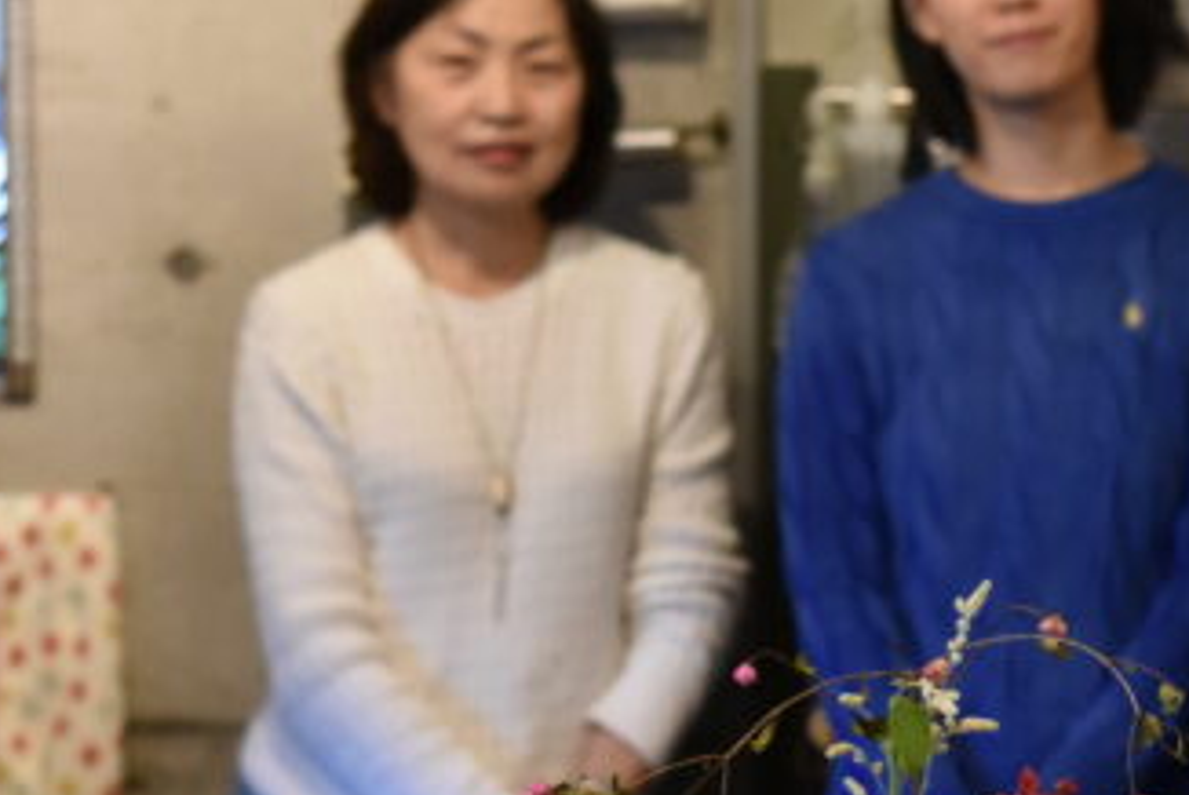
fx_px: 5190
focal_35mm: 157
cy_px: 952
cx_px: 941
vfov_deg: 8.7
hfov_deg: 13.0
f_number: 3.2
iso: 3200
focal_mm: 50
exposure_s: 1/160
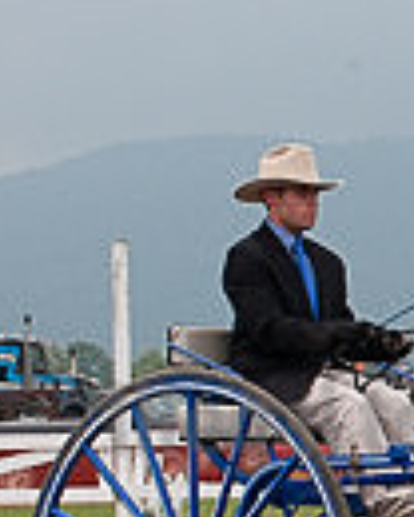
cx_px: 975
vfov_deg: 5.0
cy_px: 416
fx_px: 5866
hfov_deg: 4.0
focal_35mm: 383
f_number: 5.6
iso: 1800
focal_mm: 105
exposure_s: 1/1000
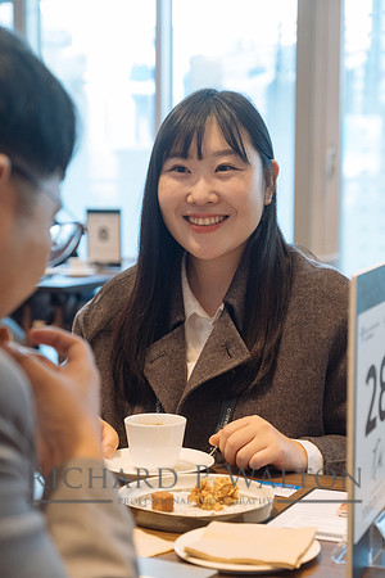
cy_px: 289
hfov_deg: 20.0
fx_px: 1091
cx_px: 192
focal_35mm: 68
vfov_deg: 29.7
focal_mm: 45.5
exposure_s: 1/250
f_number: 3.2
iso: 1600
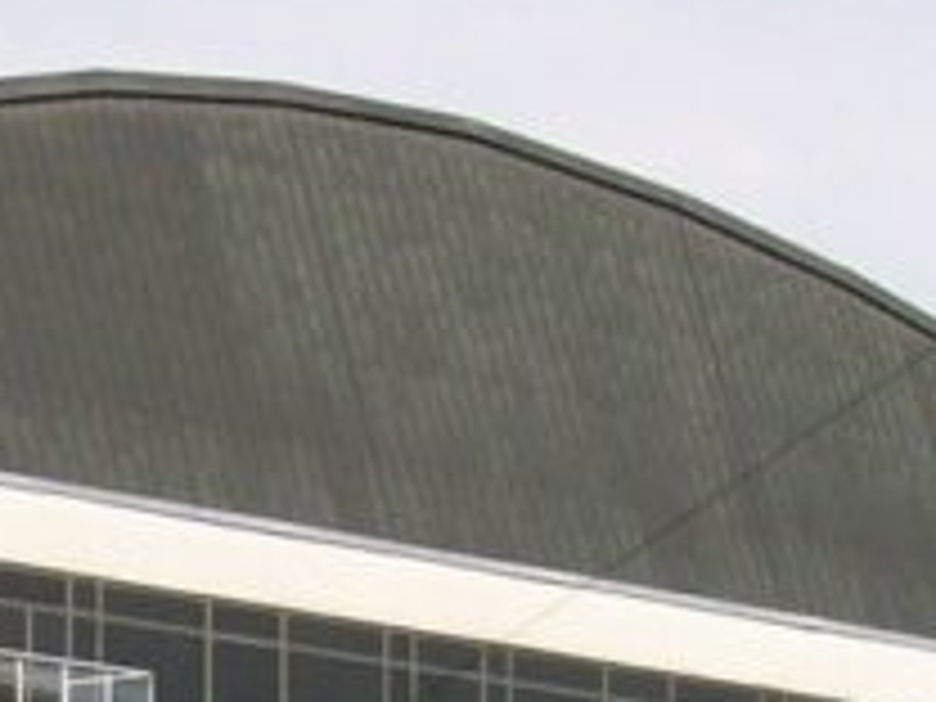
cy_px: 792
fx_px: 6841
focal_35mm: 253
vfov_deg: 5.9
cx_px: -639
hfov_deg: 7.6
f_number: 5.4
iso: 80
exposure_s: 1/432
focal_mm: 7.6
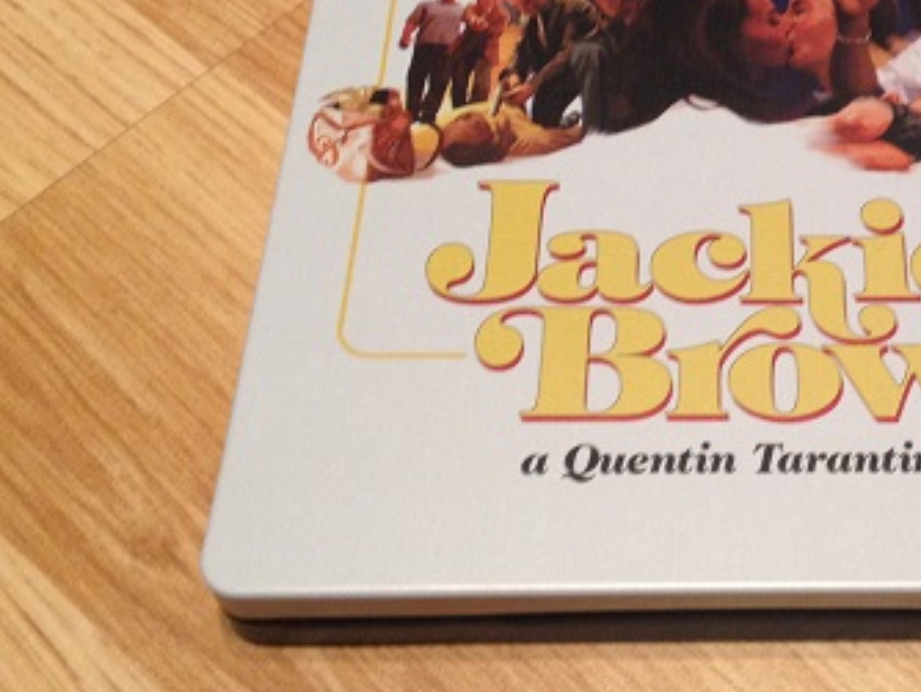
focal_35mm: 67
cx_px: 794
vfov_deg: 21.7
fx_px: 1784
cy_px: 146
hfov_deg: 28.1
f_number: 2.4
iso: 125
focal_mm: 4.28
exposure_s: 1/20
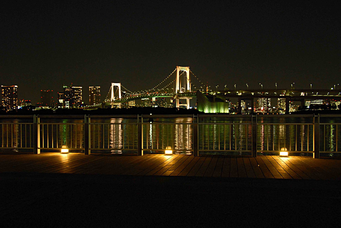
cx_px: 170
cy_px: 114
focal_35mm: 39
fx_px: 370
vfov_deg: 34.3
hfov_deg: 49.5
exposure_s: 1/2.5
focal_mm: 26
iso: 800
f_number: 5
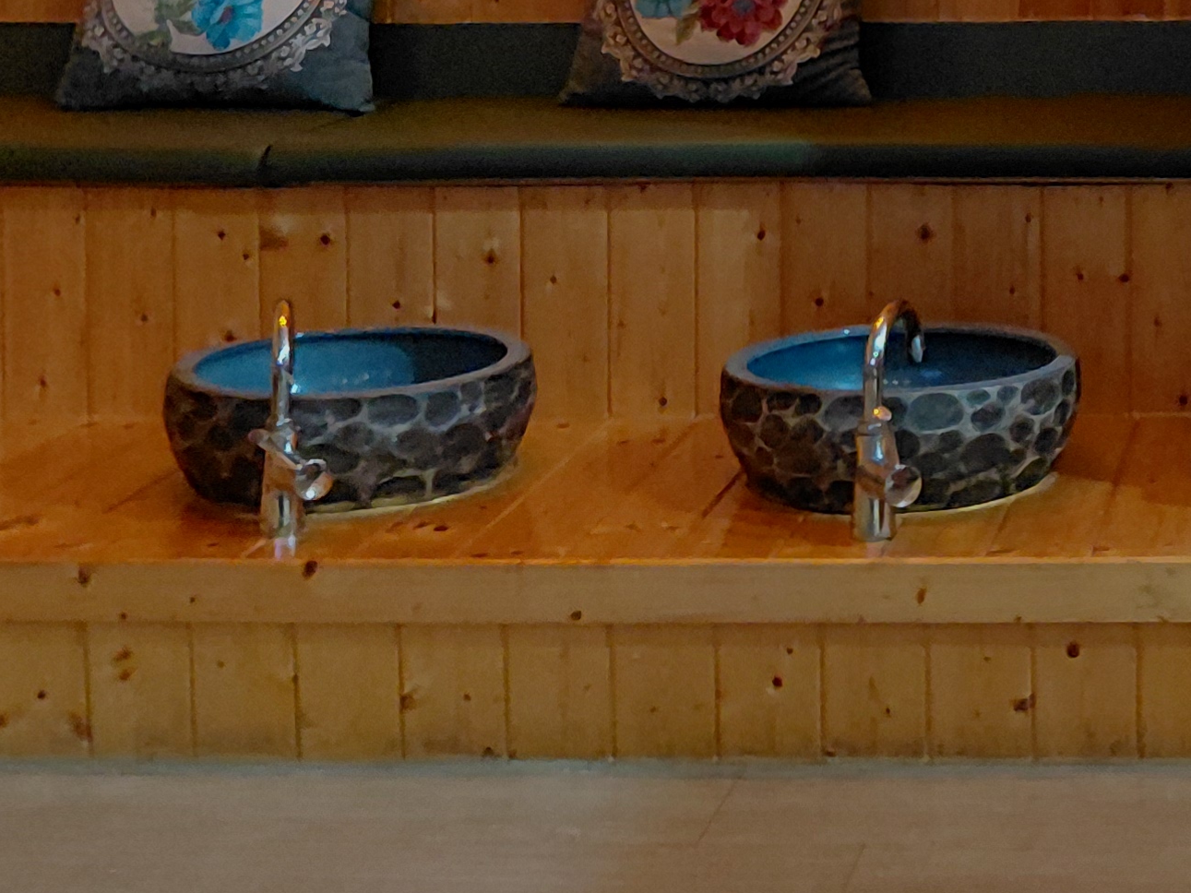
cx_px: 1275
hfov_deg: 23.4
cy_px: -199
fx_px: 2718
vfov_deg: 17.7
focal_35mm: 79
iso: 320
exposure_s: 1/24
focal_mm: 4.69
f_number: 1.8
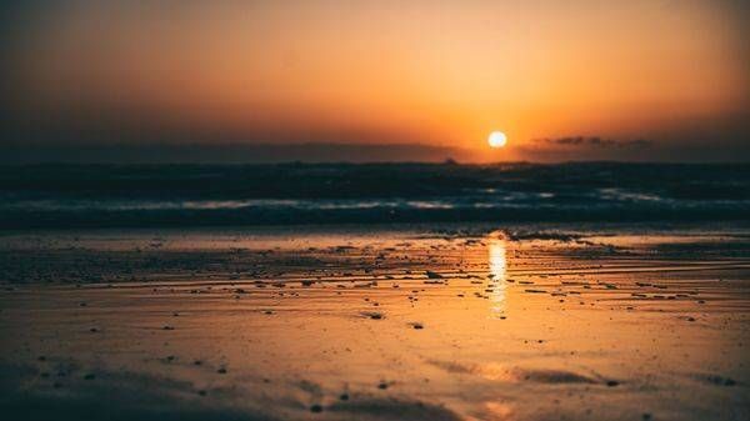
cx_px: 375
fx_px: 1458
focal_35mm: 73
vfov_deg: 16.4
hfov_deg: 28.9
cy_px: 218
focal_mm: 70
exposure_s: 1/5000
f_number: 3.2
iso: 400
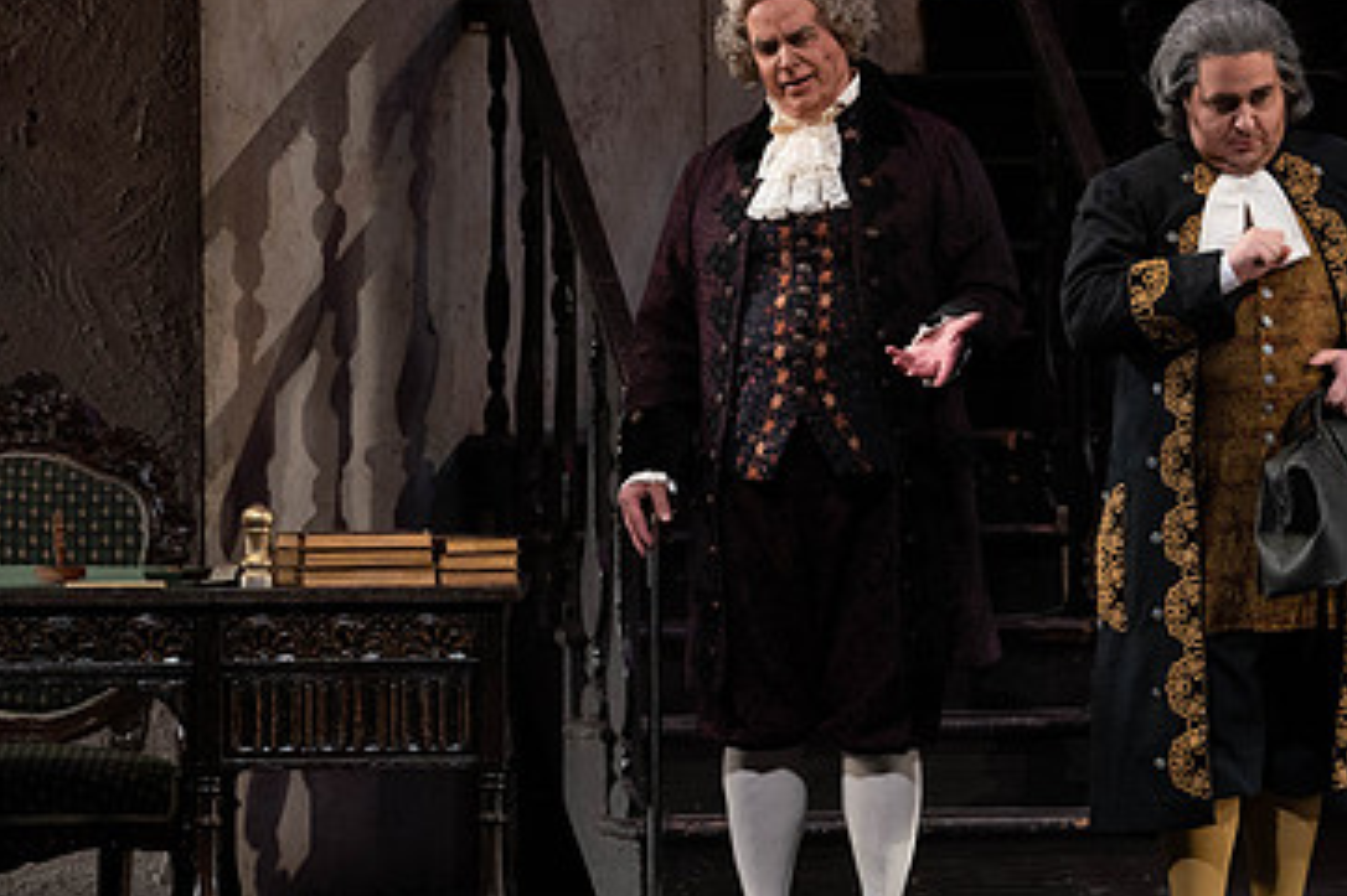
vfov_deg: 4.3
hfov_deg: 6.5
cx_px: 860
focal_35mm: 316
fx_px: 11818
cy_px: 400
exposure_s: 1/250
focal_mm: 197
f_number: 9
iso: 3200
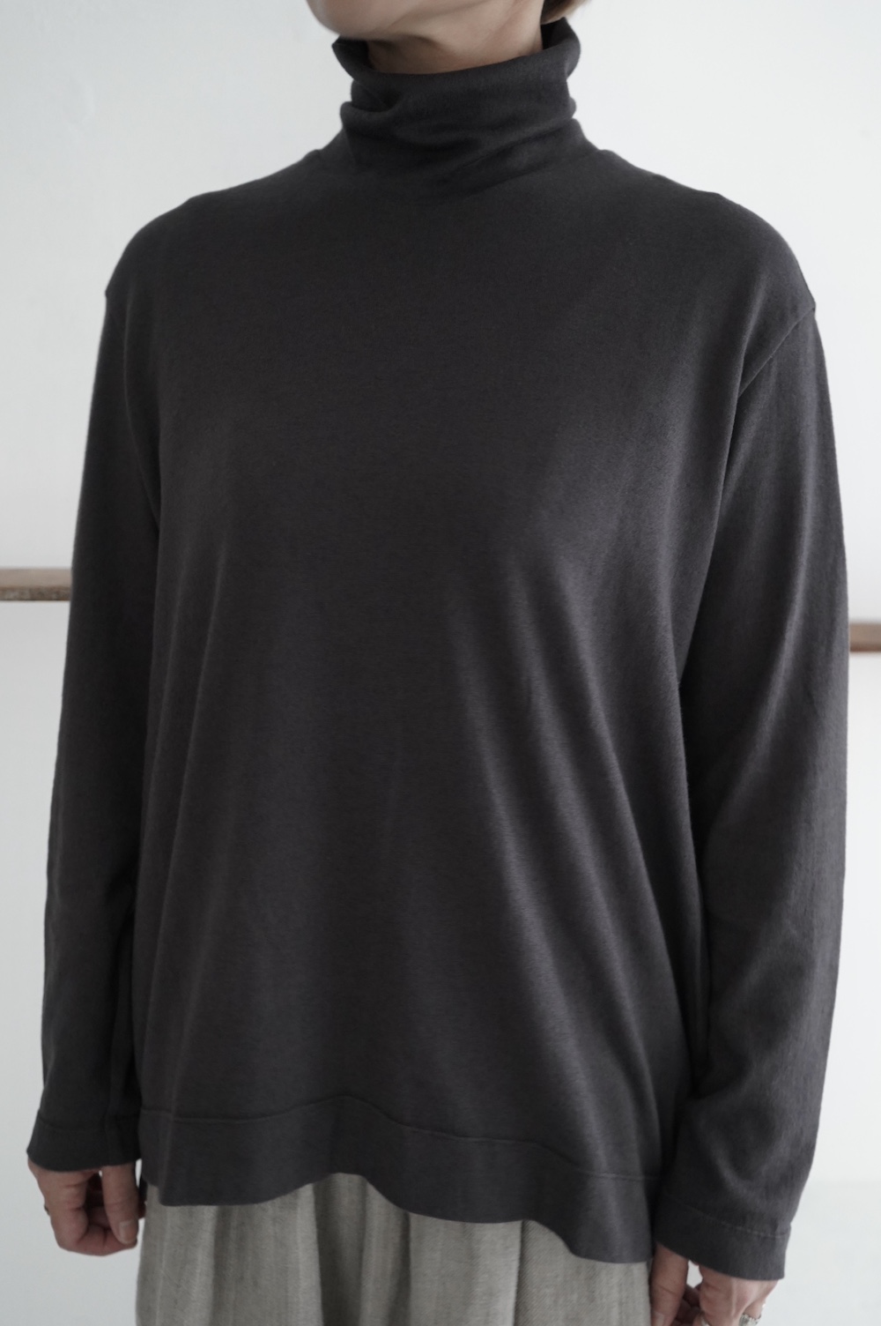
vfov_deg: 57.3
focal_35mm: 33
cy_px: 663
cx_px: 440
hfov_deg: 39.9
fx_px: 1214
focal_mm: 33
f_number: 4
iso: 3200
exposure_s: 1/60
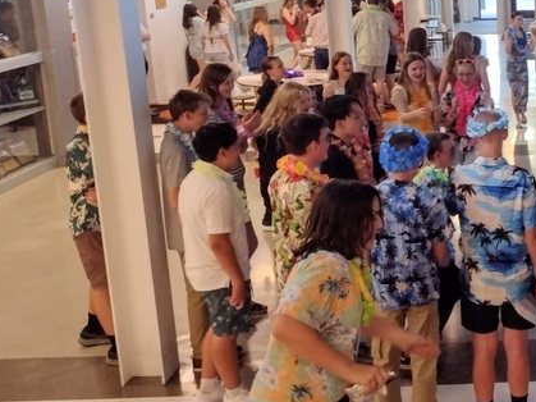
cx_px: 585
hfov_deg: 27.1
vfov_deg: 22.2
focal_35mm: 66
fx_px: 1022
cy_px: 166
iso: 138
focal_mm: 4.71
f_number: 1.7
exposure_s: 1/40
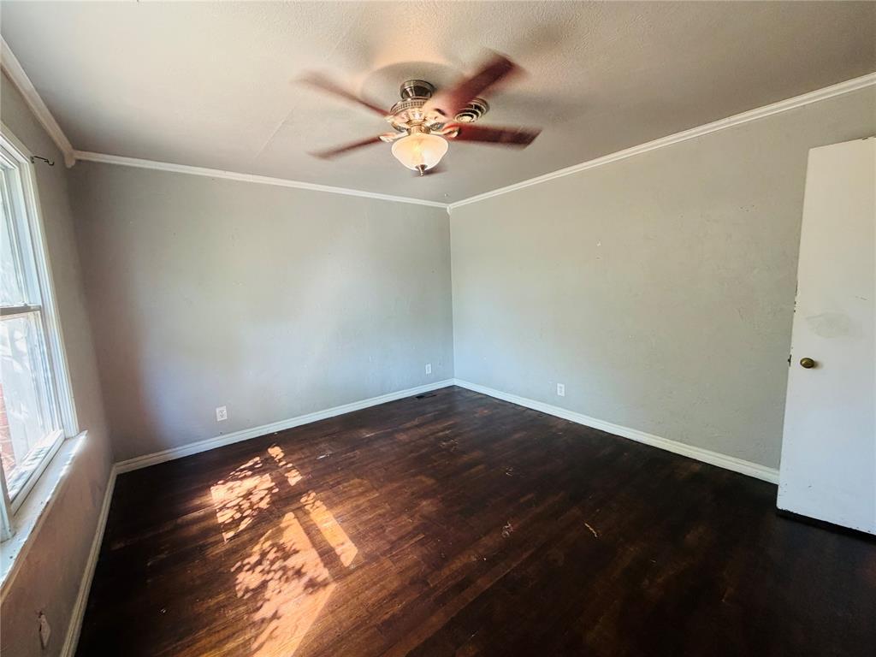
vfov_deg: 85.7
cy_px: 328
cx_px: 438
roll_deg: +2.9
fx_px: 354
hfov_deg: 102.1
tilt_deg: -6.1
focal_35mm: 14
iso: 200
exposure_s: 1/60
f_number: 2.2
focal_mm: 2.22
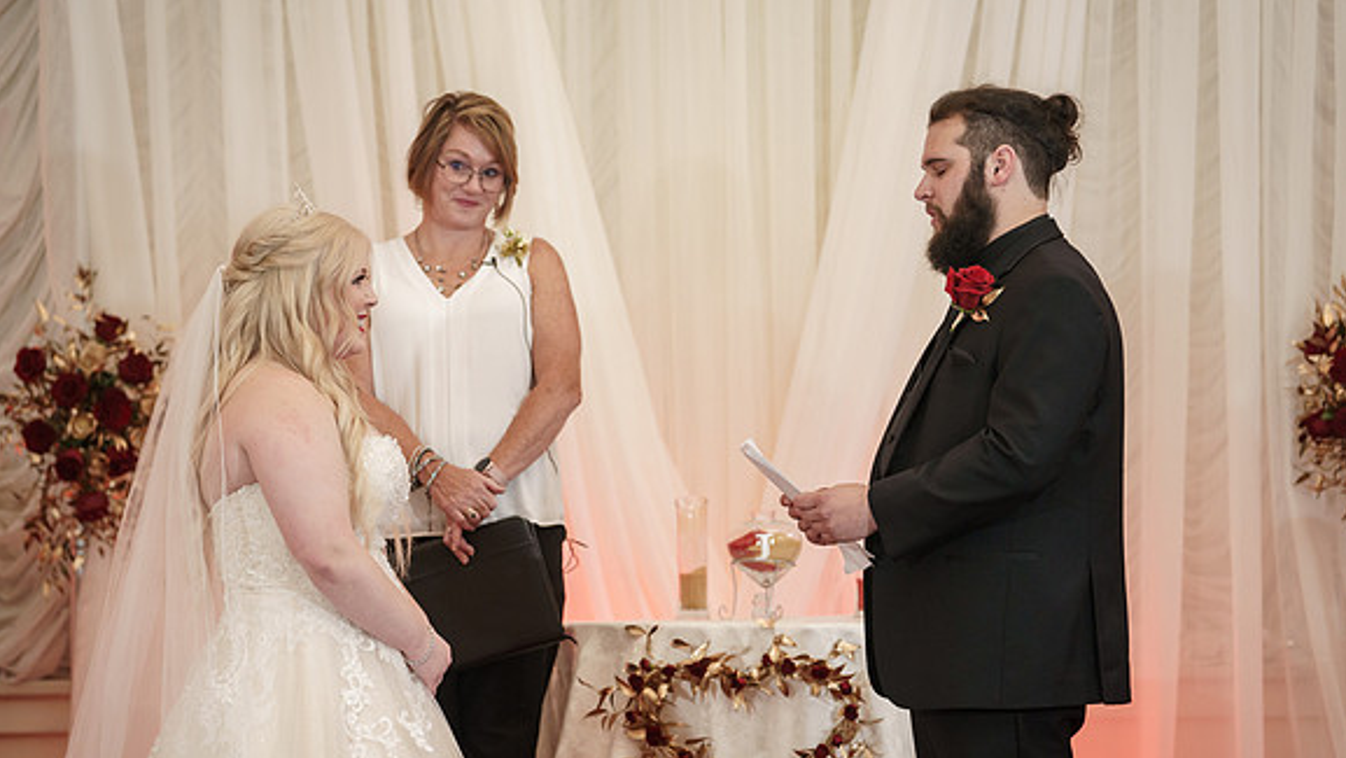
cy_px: 428
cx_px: 679
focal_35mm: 130
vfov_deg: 9.3
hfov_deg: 16.5
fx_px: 4641
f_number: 4
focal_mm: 122
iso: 2000
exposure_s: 1/100
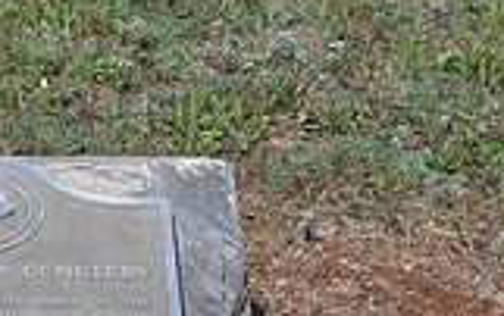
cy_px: 443
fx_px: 2874
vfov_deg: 6.2
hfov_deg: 9.9
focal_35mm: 209
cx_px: -22
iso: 200
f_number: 8
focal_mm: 38
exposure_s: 1/250
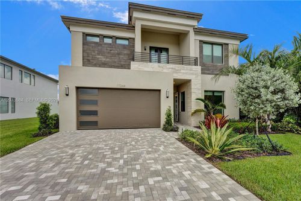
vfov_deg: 81.2
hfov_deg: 104.3
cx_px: 150
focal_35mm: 14
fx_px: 117
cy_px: 100
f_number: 9
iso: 2500
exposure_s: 1/4000
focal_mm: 14
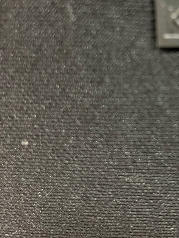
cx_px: 180
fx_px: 372
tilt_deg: -23.8
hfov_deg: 25.6
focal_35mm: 54
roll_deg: +2.9
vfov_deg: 34.8
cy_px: 62
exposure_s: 1/25
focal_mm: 5.1
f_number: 1.6
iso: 500
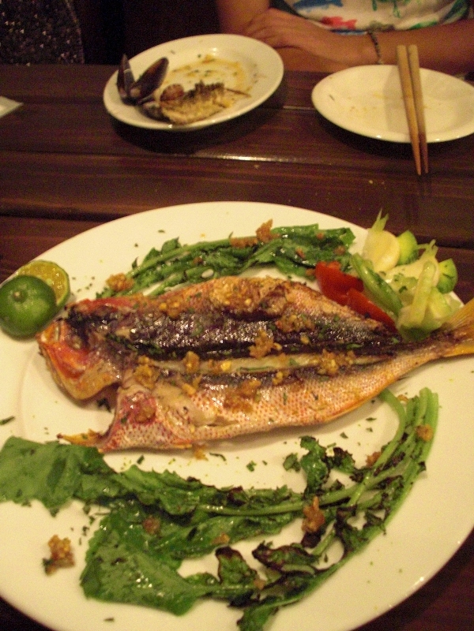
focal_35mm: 36
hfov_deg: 39.7
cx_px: 237
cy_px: 316
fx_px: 657
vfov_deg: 51.4
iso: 800
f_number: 2.8
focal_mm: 6.3
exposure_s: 1/8
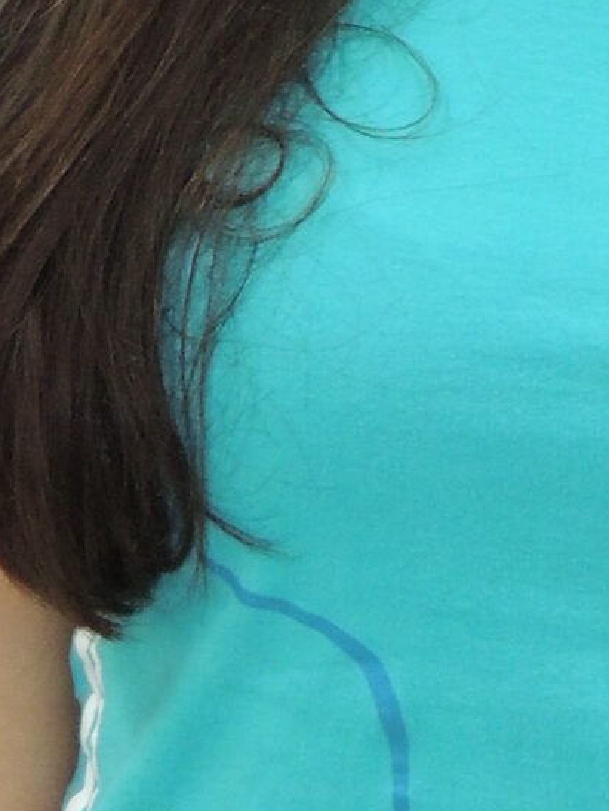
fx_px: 6029
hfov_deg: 5.8
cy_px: 68
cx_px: 698
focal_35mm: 257
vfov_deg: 7.7
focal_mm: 9.8
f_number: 3.7
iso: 400
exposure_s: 1/50
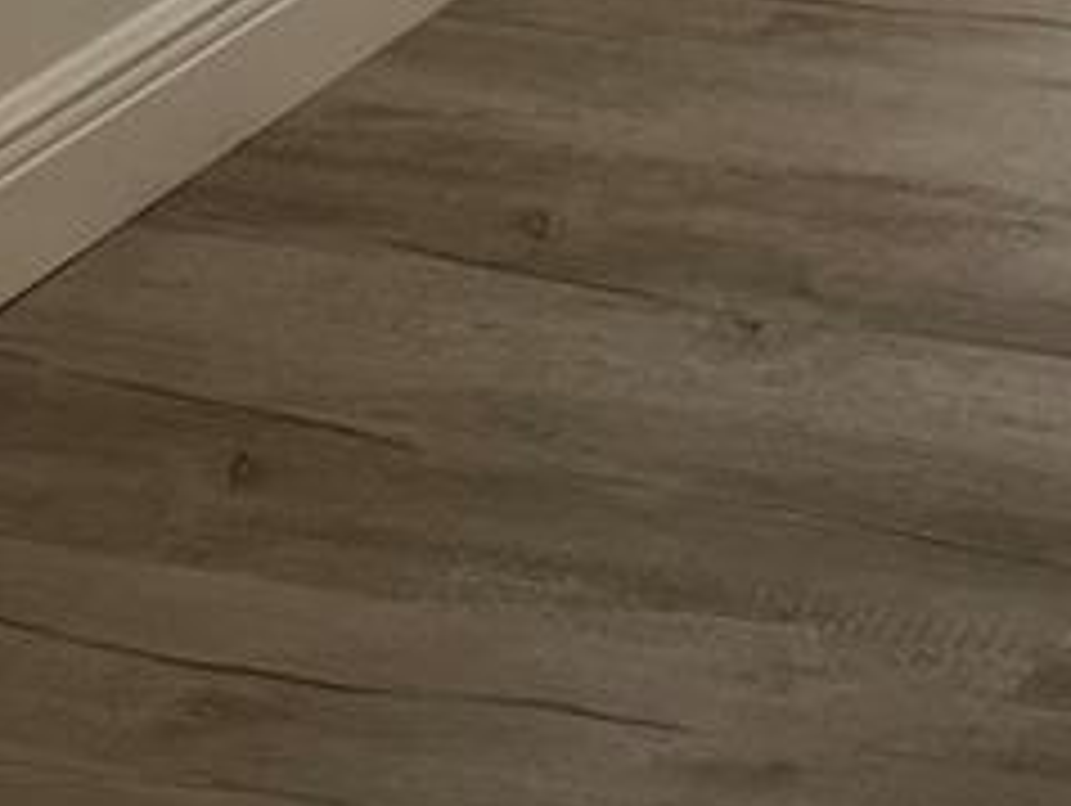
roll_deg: -0.2
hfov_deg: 13.4
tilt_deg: -8.3
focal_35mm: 131
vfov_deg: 9.8
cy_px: -1225
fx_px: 4057
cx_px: 1984
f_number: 1.6
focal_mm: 5.1
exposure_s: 1/120
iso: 80
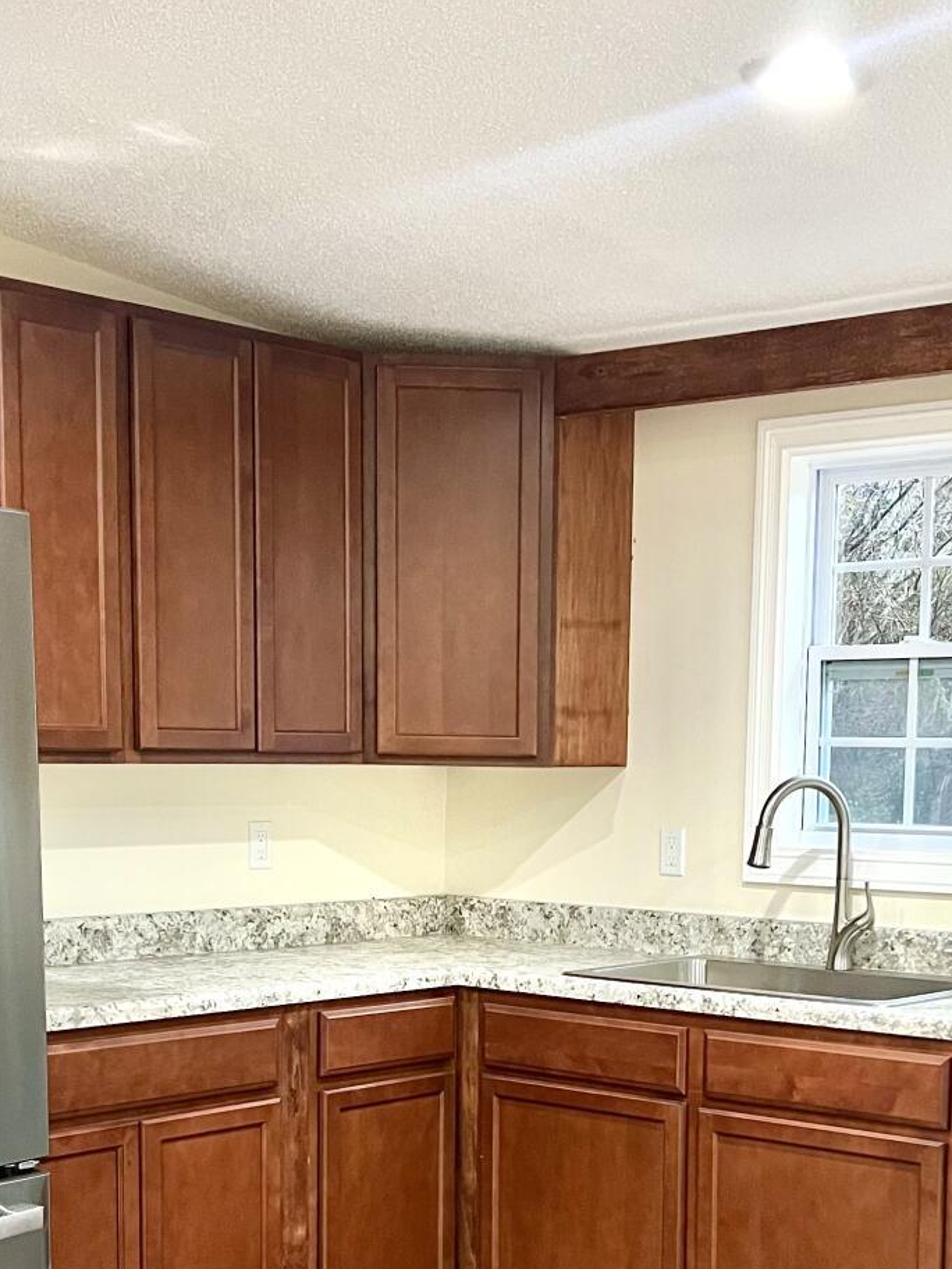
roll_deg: -0.5
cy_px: 999
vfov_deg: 32.9
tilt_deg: -7.5
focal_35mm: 57
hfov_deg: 25.6
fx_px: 2090
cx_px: 555
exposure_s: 1/60
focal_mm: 5.7
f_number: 1.5
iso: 250
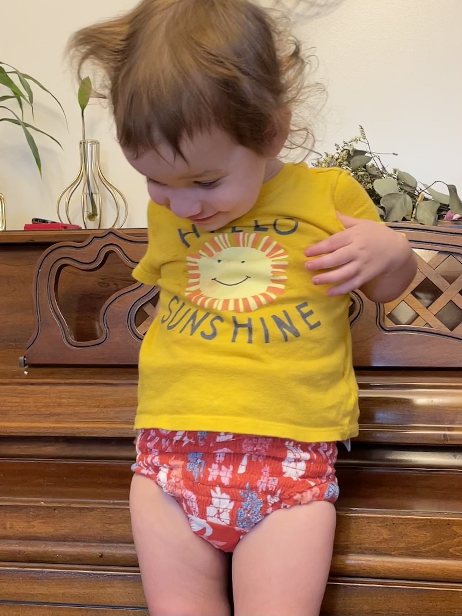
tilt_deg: +0.2
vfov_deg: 67.3
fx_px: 463
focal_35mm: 26
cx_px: 231
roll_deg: +1.5
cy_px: 308
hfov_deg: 53.1
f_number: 1.6
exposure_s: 1/60
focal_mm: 4.2
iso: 160
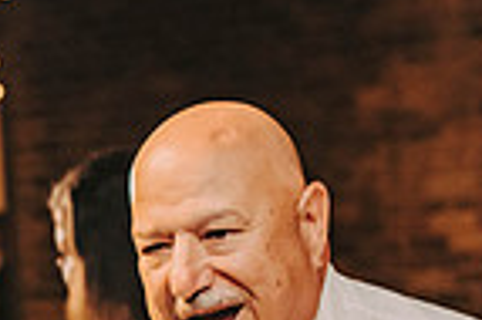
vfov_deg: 6.6
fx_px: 2715
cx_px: -270
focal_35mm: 203
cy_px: 584
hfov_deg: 9.8
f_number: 3.2
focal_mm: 50
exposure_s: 1/200
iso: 2000
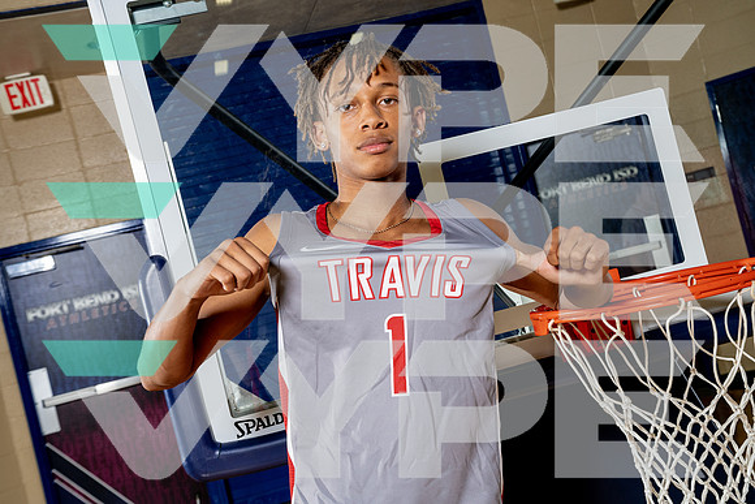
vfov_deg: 27.0
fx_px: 1049
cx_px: 378
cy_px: 252
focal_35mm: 50
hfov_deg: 39.6
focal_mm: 50
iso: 400
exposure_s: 1/250
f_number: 7.1
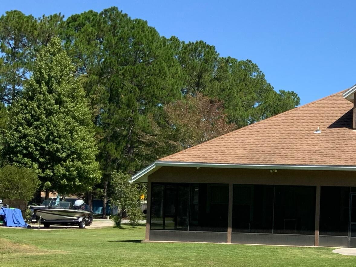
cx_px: 439
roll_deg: -2.0
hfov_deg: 23.7
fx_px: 761
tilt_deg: +0.3
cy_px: 203
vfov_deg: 19.7
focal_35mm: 74
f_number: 1.8
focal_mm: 3
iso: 16
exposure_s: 1/1577
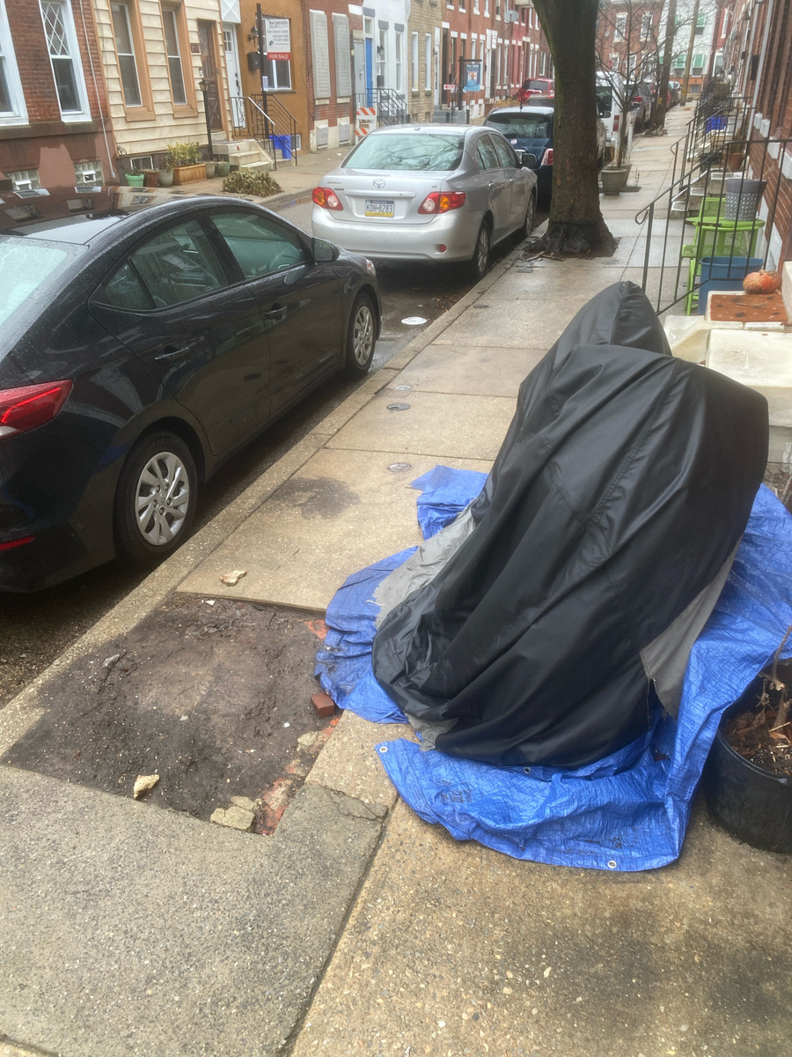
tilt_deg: -28.3
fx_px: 793
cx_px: 396
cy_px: 528
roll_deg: +2.1
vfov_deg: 67.3
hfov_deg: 53.1
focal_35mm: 26
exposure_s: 1/121
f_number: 1.8
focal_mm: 4.25
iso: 80
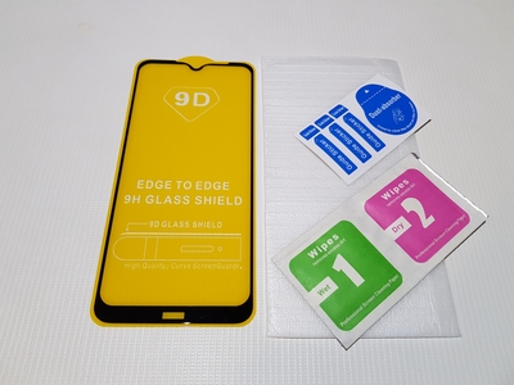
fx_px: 386
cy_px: 192
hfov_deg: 67.3
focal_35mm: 26
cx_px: 257
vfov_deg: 53.1
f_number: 1.7
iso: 100
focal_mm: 4.2
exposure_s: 1/50
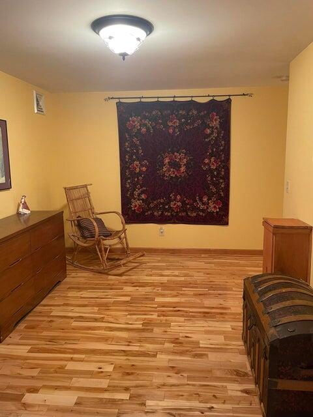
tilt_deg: -7.3
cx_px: 156
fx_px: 313
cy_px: 208
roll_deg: +1.1
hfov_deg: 53.1
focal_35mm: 26
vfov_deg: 67.3
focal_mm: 4.2
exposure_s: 1/60
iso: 400
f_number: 1.6
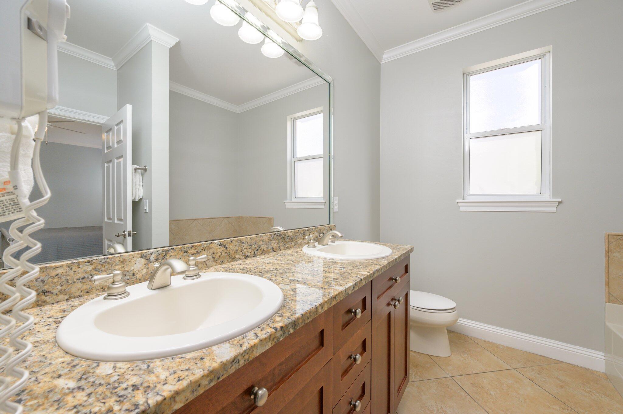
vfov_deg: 81.1
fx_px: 242
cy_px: 207
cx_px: 312
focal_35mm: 14
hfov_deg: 104.3
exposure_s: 1/80
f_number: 9
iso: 320
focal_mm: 14
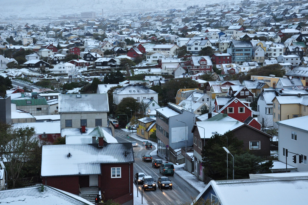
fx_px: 667
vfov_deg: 17.5
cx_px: 154
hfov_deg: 26.0
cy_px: 102
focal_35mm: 78
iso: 720
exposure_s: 1/60
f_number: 8
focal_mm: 52
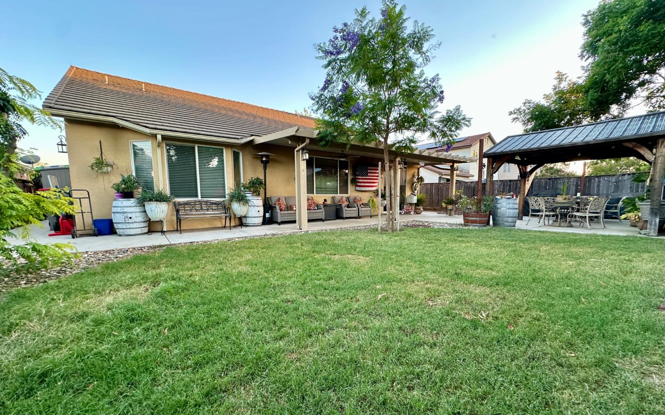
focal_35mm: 15
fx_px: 272
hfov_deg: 101.5
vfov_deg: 74.5
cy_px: 230
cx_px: 335
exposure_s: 1/99
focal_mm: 2.22
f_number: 2.2
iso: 160
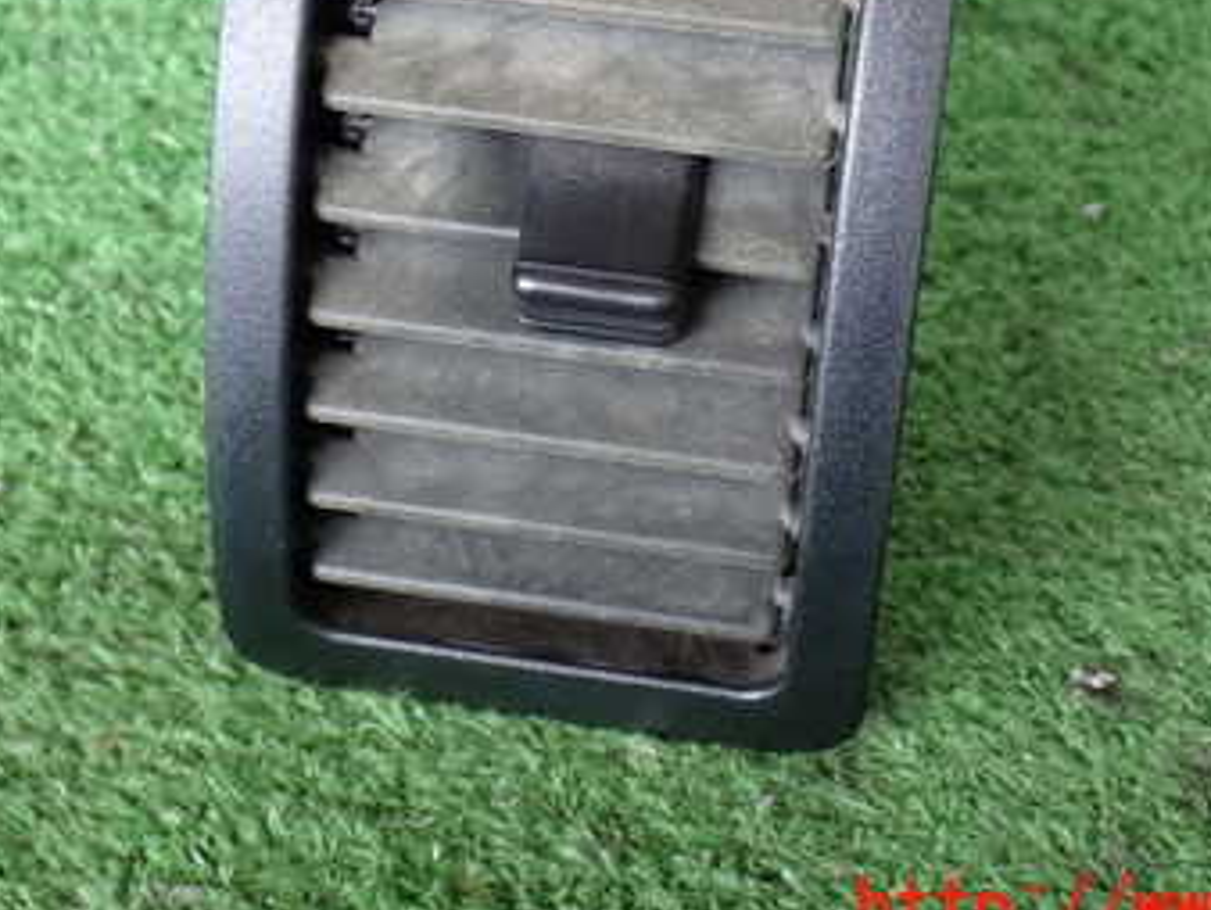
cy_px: 150
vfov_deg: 18.7
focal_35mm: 78
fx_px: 2731
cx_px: 591
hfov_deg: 25.0
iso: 200
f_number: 2.9
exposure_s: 1/50
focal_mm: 7.84
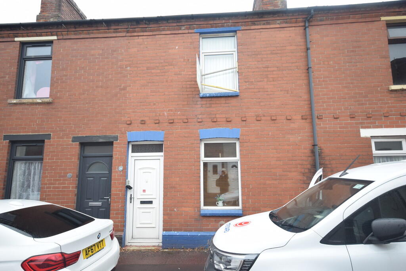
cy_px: 136
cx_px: 203
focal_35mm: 21
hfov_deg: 81.2
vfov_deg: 59.5
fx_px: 237
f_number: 6.3
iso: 400
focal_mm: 14
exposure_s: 1/160
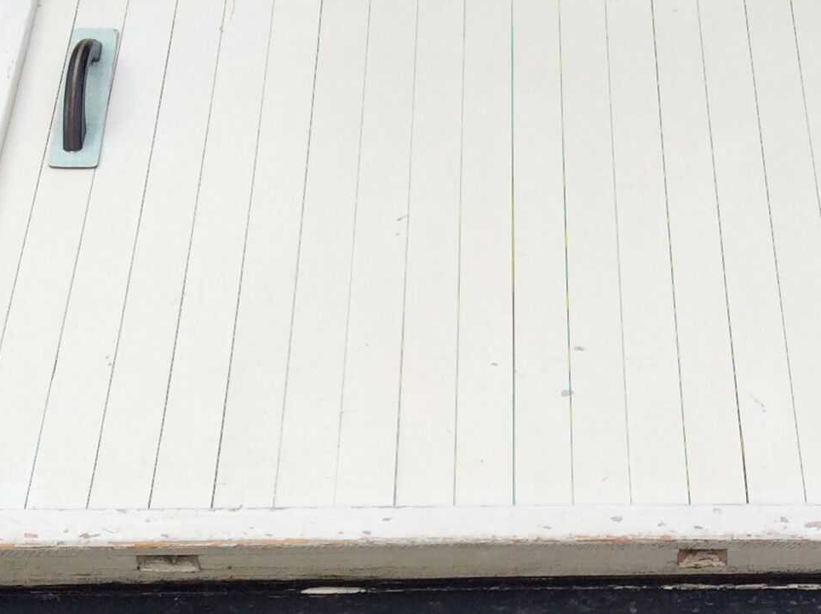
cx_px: 630
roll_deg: +0.7
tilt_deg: -44.6
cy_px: 469
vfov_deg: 17.0
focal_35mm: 86
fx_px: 2037
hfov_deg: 22.5
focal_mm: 3.3
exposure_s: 1/1271
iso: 32
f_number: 2.4
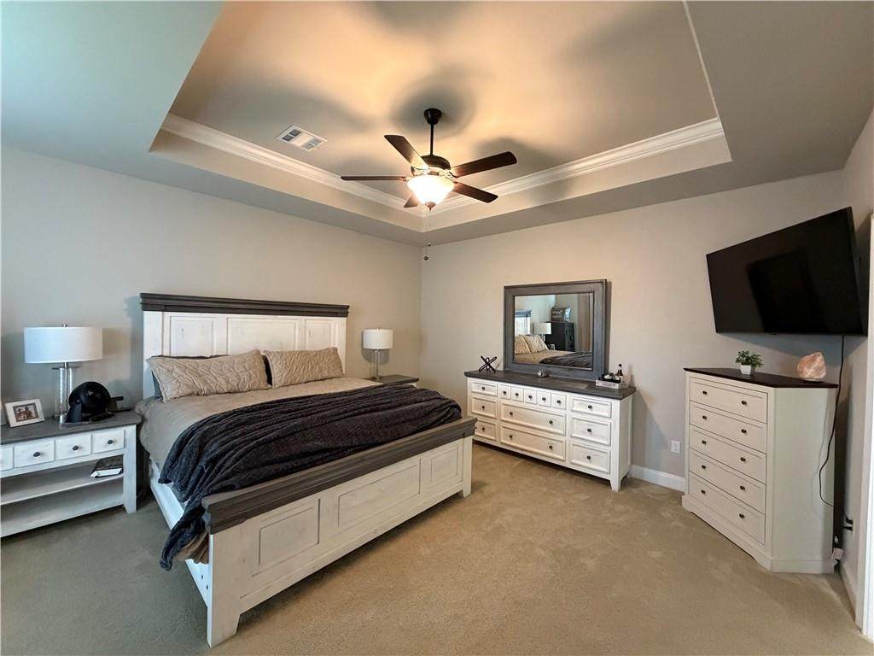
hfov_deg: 102.1
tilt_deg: +0.0
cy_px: 328
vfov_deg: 85.7
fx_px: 353
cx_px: 437
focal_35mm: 14
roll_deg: -1.6
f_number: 2.2
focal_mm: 2.22
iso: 640
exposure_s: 1/60
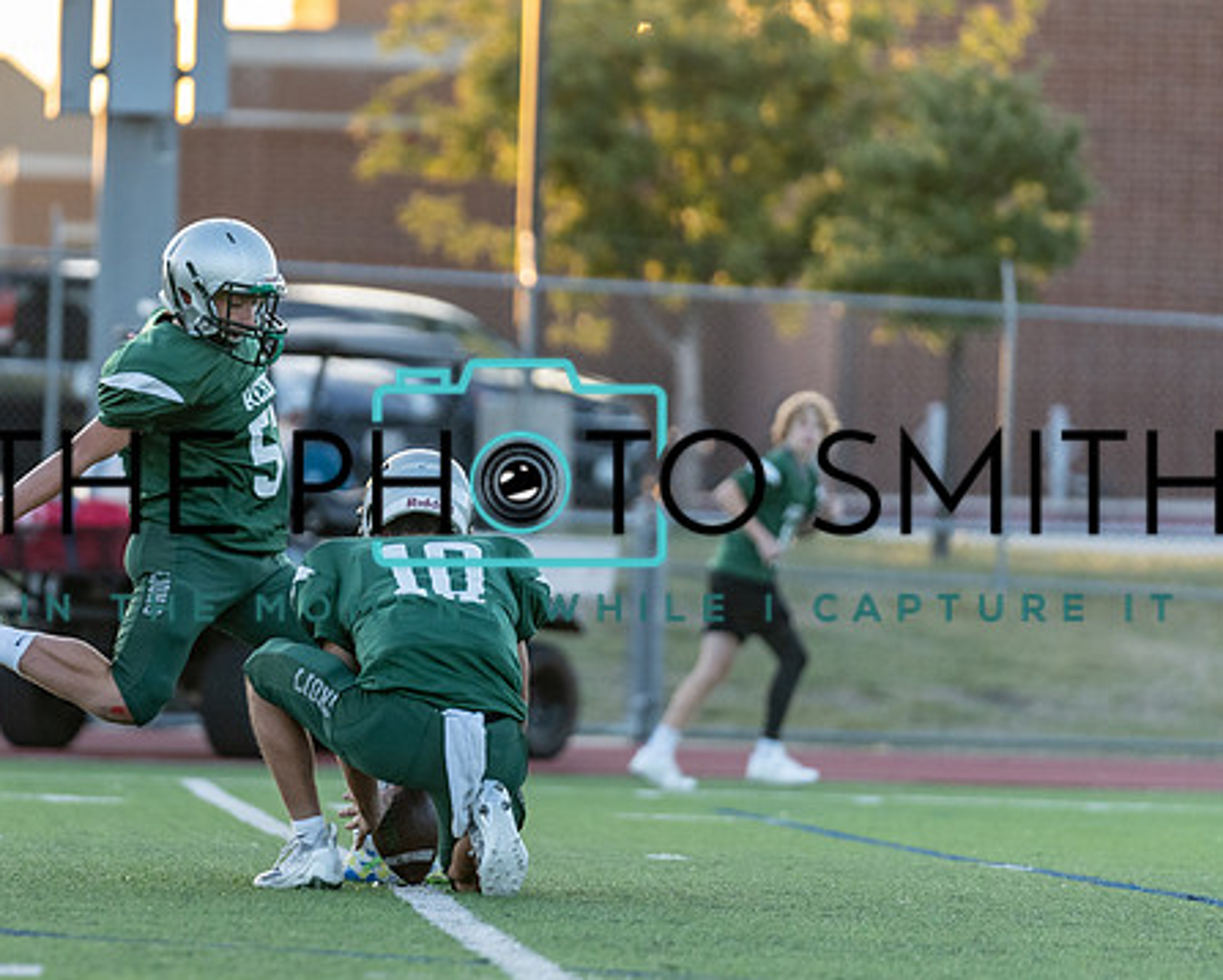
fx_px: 12928
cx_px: 264
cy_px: 461
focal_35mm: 357
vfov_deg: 4.3
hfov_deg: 5.4
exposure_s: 1/1250
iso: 1000
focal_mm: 200
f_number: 2.8
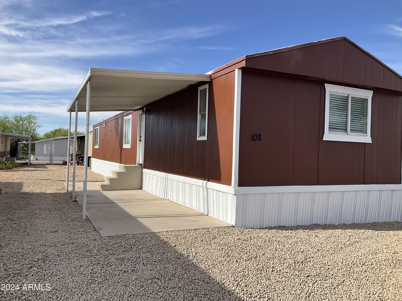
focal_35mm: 29
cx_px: 201
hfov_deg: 61.7
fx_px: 337
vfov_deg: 48.2
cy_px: 150
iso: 25
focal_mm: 3
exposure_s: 1/2058
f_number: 1.8
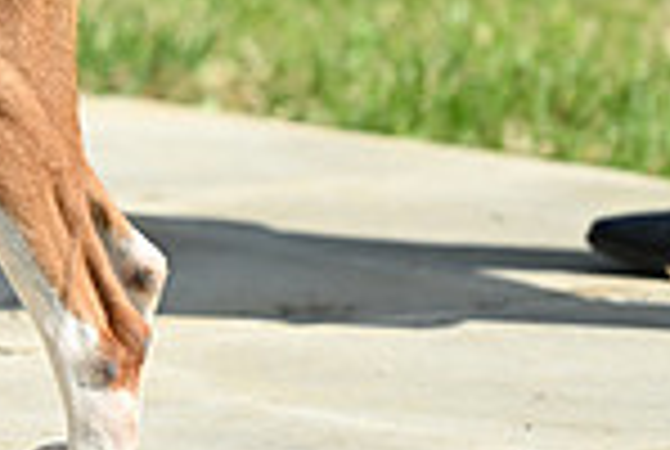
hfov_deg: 3.9
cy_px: -151
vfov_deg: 2.6
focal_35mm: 525
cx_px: -603
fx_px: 9790
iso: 200
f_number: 4.5
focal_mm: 135
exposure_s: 1/1250
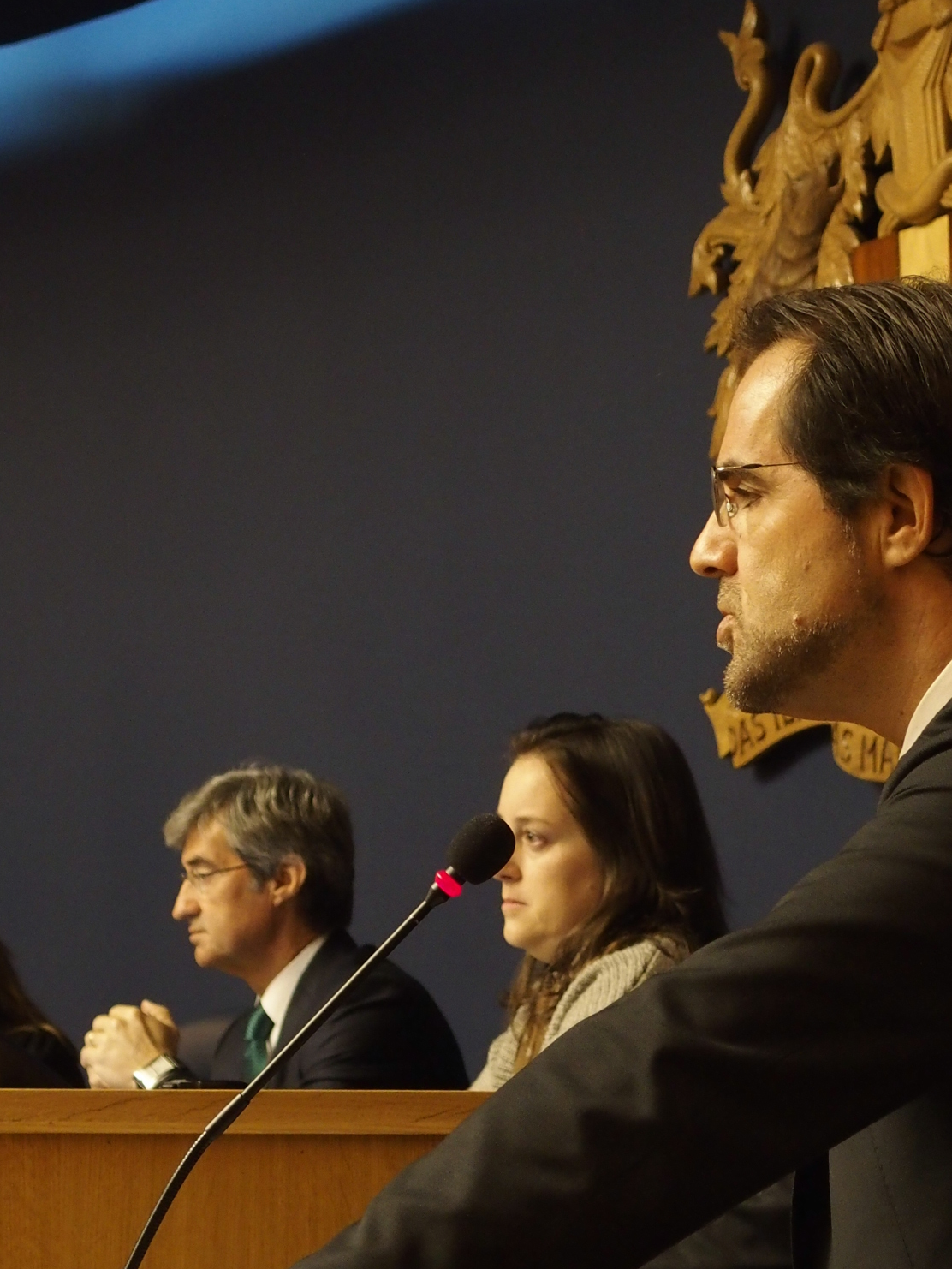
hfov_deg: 14.1
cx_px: 616
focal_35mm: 105
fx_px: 3849
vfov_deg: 18.7
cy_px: 750
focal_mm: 16.1
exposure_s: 1/60
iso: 800
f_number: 2.8
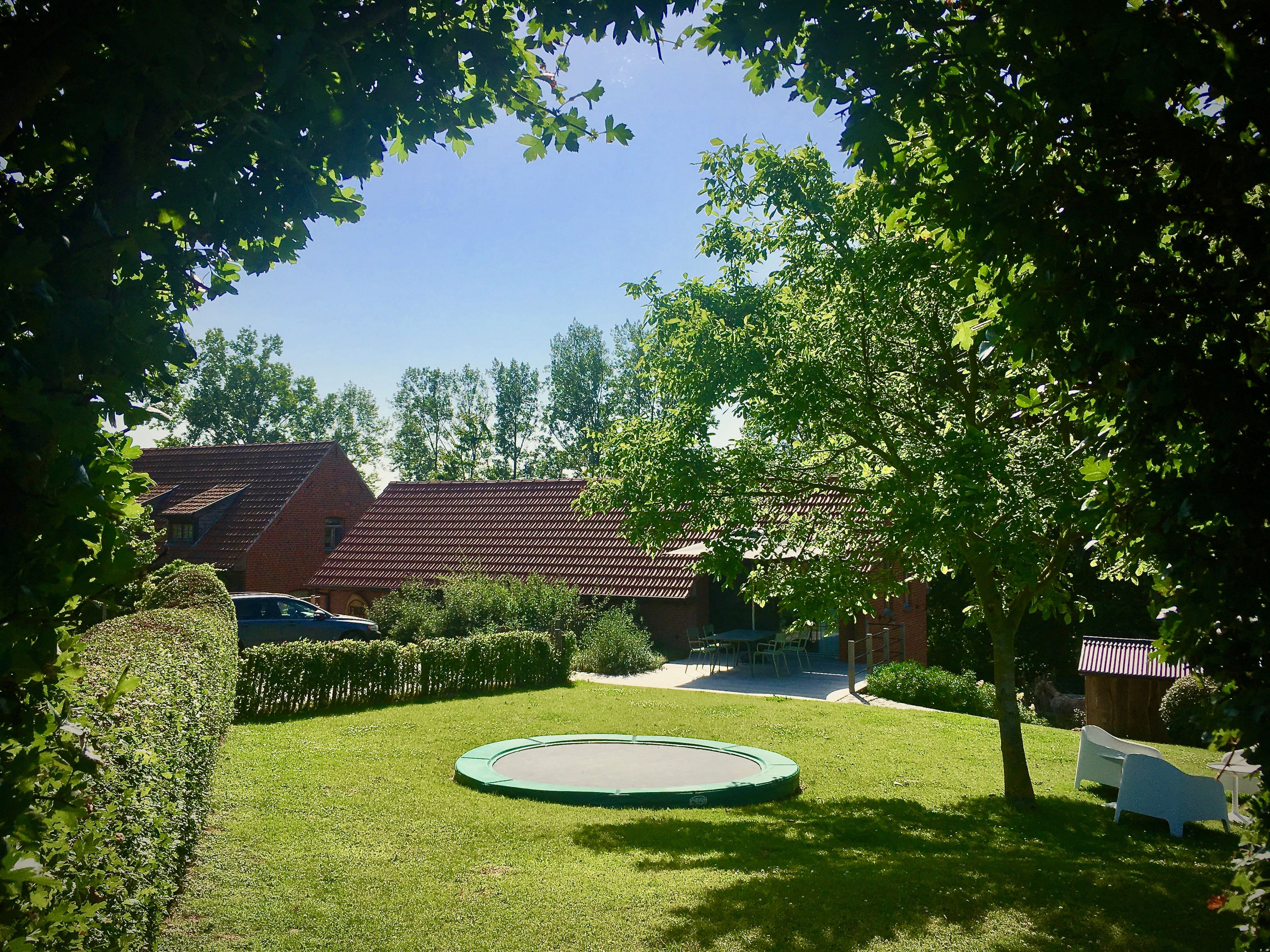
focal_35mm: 29
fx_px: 1064
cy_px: 476
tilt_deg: +1.1
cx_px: 635
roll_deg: -0.4
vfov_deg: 48.2
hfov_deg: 61.7
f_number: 2.2
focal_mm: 4.15
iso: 25
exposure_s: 1/2331
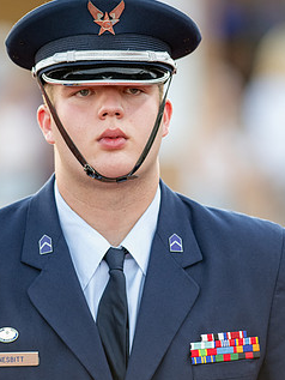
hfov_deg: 2.4
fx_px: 6736
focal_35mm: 614
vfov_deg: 3.2
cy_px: 174
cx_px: 95
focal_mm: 300
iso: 1800
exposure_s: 1/500
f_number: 4
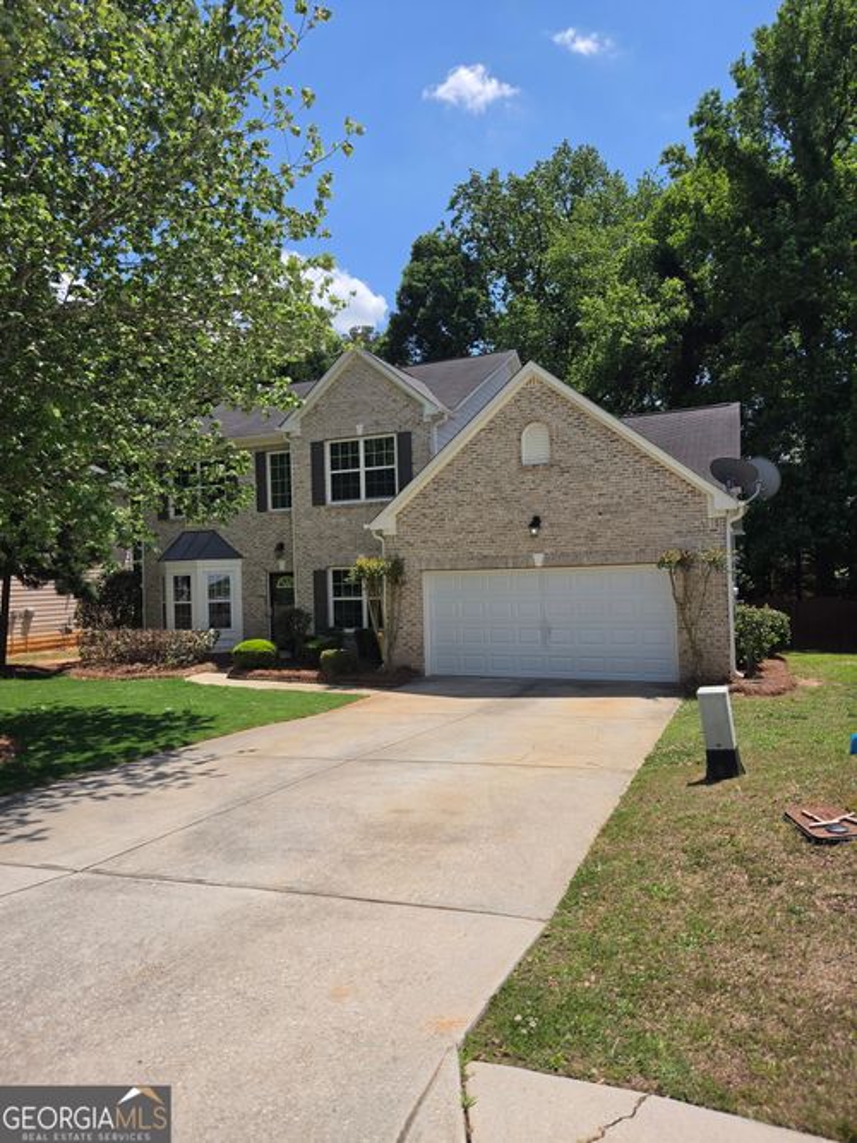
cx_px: 428
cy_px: 572
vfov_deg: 73.9
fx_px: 759
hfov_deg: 58.9
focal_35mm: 23
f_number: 1.8
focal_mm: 5.4
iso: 80
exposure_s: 1/4505
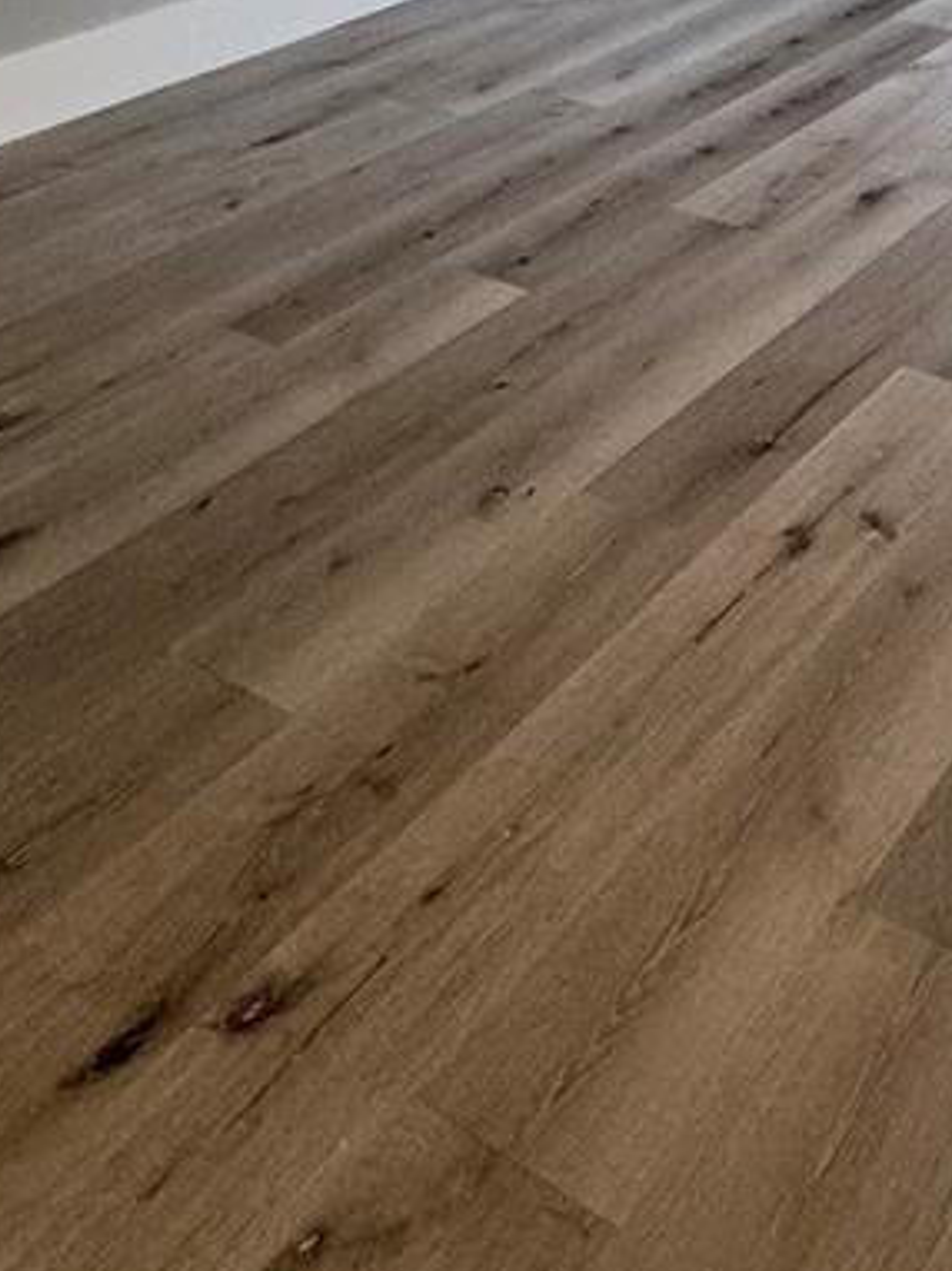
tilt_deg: +1.3
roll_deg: -1.1
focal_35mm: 44
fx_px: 1615
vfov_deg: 30.2
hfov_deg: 29.8
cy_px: -516
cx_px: 1022
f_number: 2.2
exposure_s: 1/120
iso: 160
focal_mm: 2.22
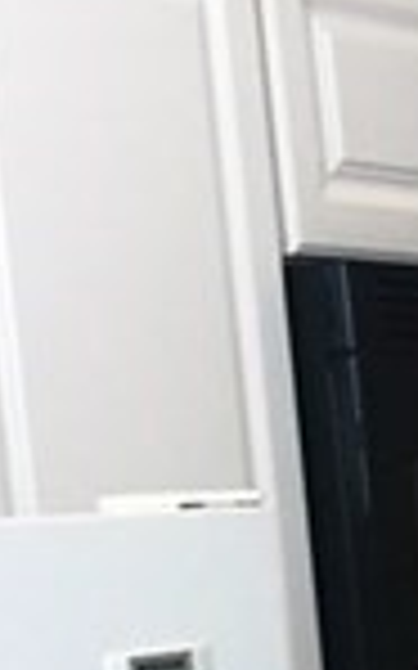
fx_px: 2883
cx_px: 1061
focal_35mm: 158
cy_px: 949
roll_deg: +3.8
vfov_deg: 12.7
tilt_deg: -7.7
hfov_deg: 7.6
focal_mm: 4.15
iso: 80
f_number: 2.2
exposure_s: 1/30
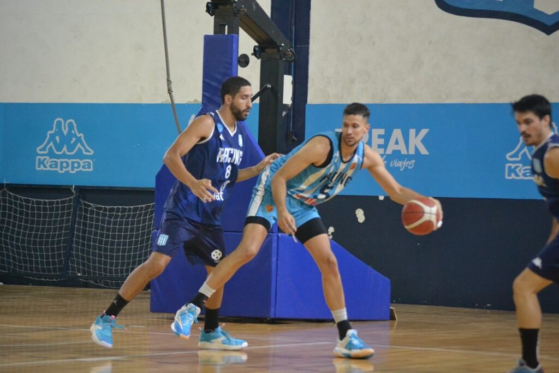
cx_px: 280
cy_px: 186
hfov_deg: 13.7
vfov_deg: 9.2
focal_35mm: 150
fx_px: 2329
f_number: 4.5
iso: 3200
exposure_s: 1/250
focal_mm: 100
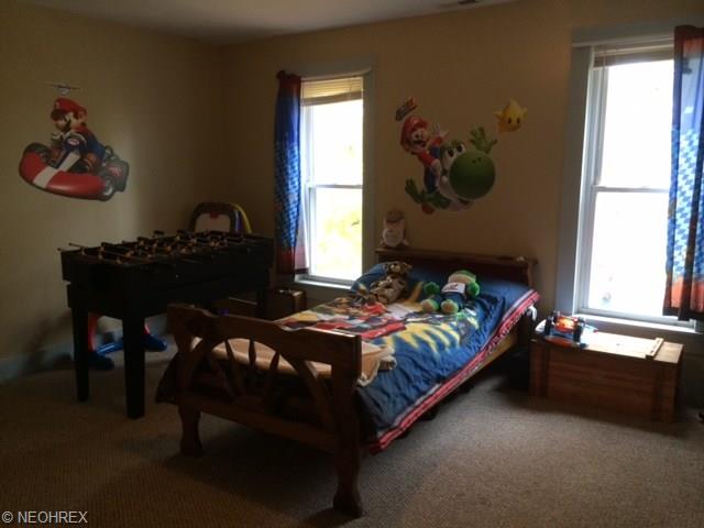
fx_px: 610
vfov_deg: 46.8
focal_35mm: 30
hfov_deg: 60.0
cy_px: 264
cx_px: 352
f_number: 2.2
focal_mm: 4.12
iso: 160
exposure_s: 1/30
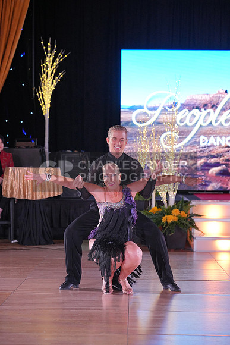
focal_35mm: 96
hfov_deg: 14.3
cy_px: 172
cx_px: 115
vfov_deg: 21.2
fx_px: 919
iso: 2500
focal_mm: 96
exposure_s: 1/400
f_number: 4
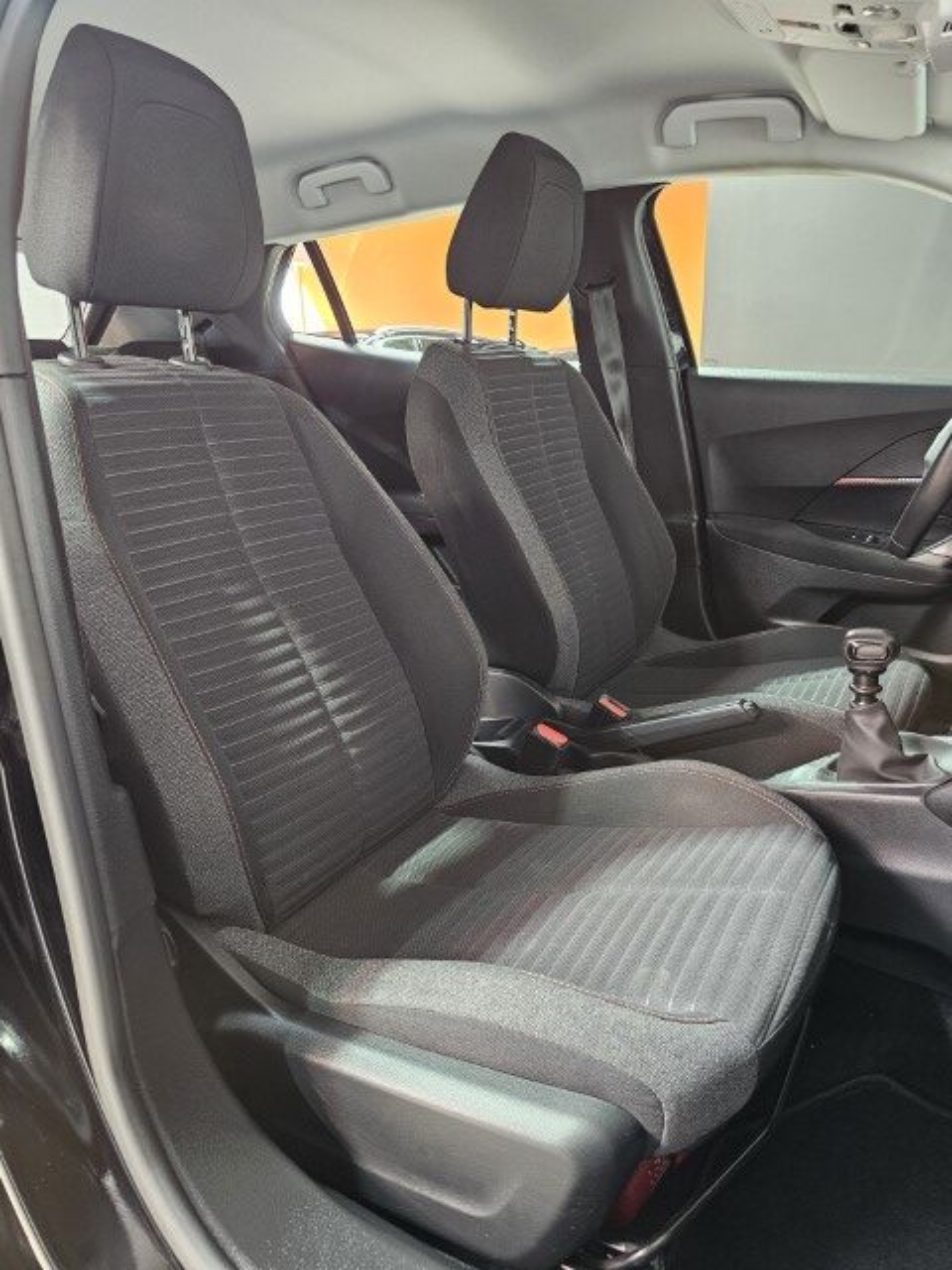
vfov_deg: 73.9
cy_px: 635
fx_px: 843
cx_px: 476
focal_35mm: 23
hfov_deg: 58.9
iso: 640
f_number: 1.7
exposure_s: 1/50
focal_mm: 6.3
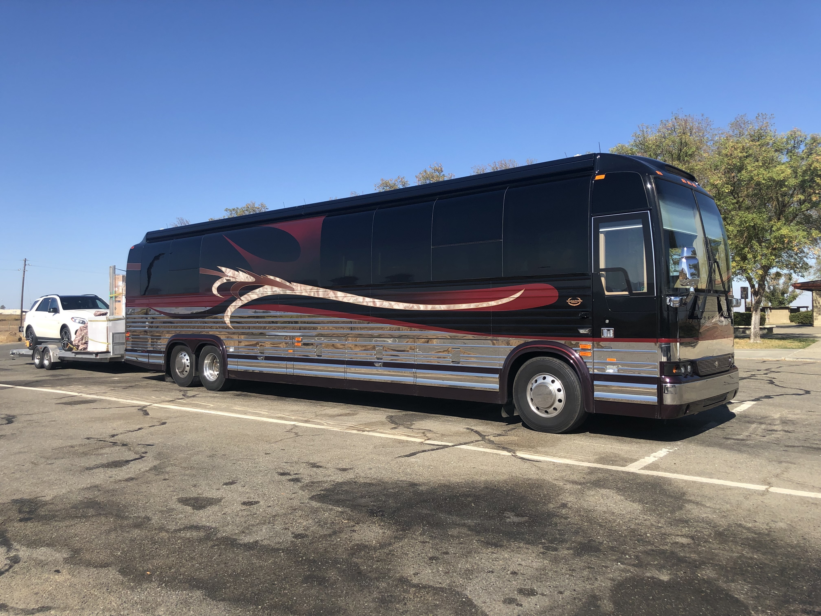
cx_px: 410
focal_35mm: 28
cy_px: 308
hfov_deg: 63.4
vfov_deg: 49.7
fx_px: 664
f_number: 1.8
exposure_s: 1/1656
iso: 20
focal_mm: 3.99
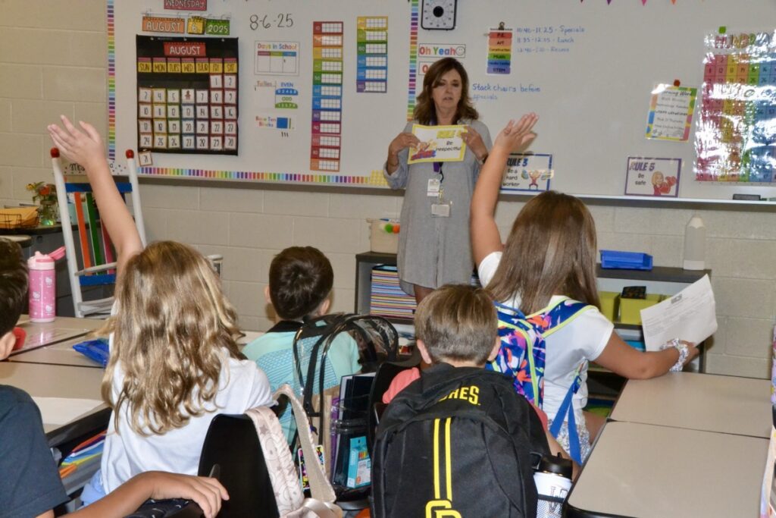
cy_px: 259
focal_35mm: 57
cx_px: 388
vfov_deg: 23.8
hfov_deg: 35.0
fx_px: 1229
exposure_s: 1/60
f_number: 22
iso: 3200
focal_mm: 38
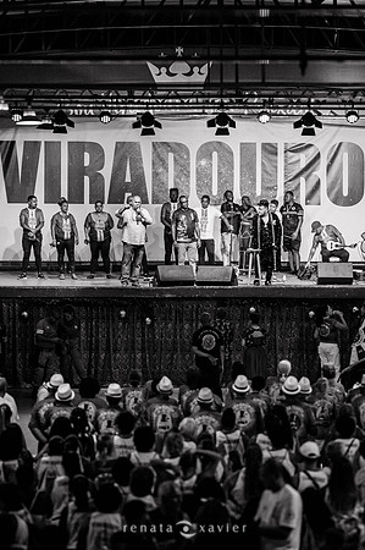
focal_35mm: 127
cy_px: 275
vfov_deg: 16.2
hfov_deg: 10.8
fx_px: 1936
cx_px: 182
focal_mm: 85
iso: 1000
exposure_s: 1/2000
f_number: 1.2
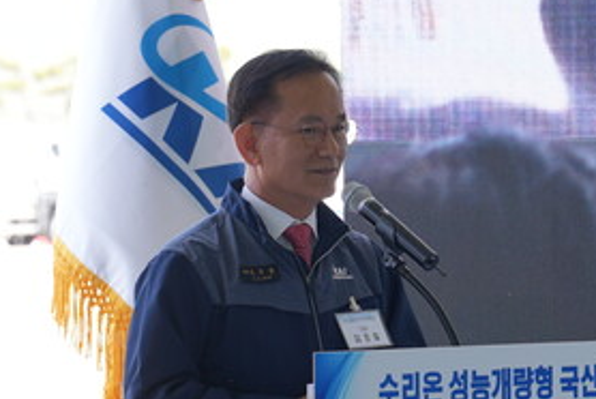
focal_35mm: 343
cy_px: 194
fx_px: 5684
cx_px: 431
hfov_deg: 6.0
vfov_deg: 4.0
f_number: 7.1
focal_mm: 159
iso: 160
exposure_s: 1/50
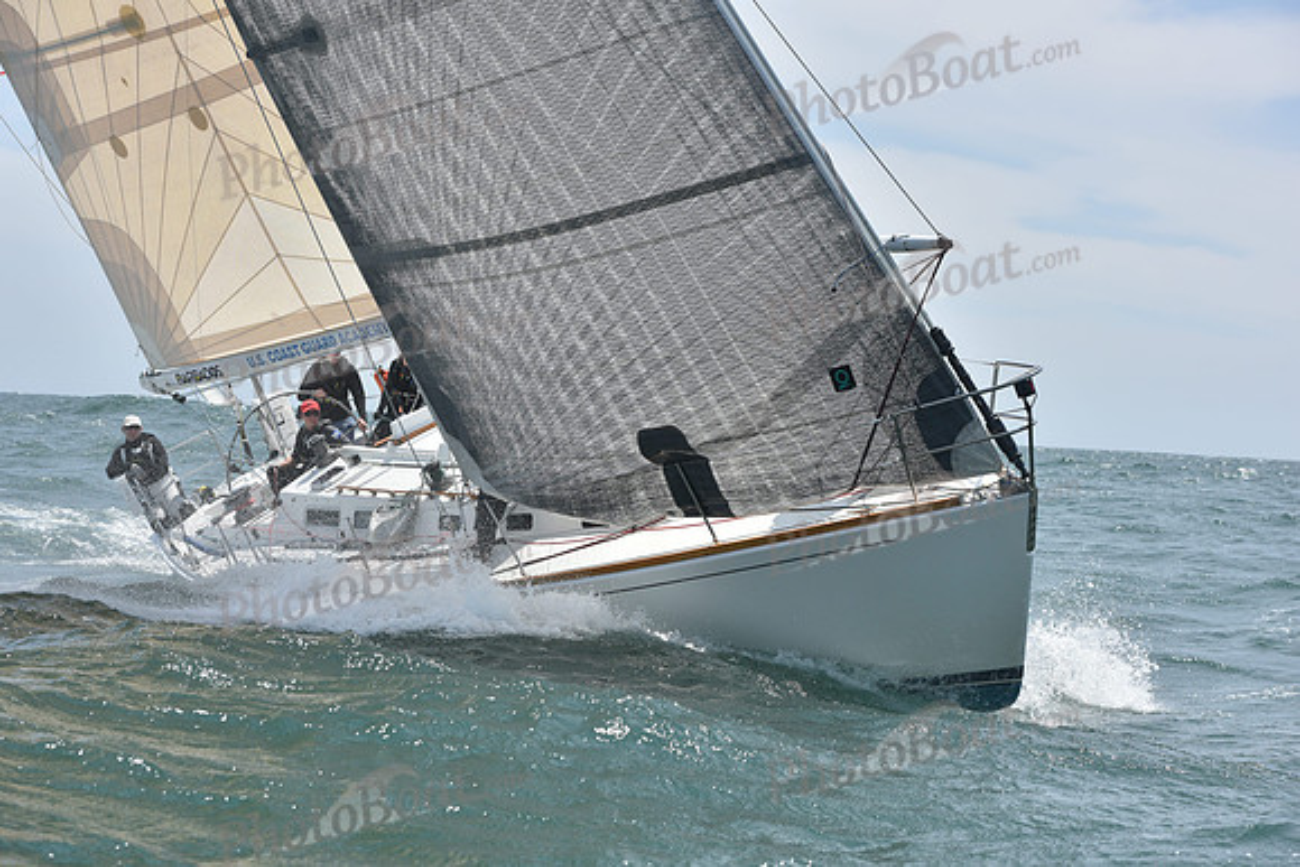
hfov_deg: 25.4
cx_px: 650
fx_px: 2889
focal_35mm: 80
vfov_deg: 17.1
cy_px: 434
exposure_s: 1/1250
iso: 250
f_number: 7.1
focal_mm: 80
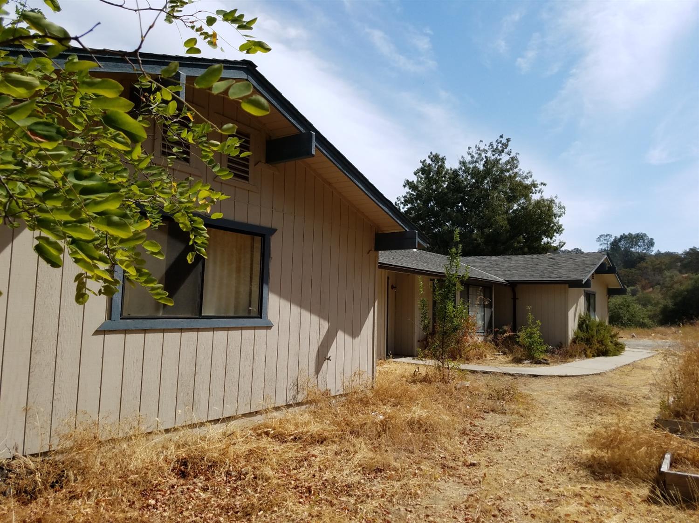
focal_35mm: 26
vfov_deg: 53.0
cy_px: 262
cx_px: 350
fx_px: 525
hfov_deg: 67.3
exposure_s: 1/3240
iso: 50
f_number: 1.7
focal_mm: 4.2
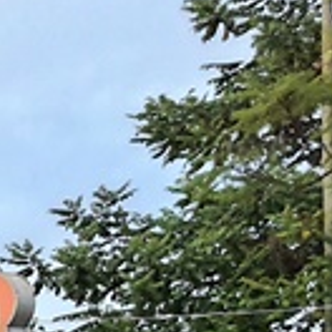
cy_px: 667
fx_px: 1888
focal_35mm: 174
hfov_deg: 7.7
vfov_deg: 9.4
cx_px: -883
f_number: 1.7
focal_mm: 4.32
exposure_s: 1/120
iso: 125
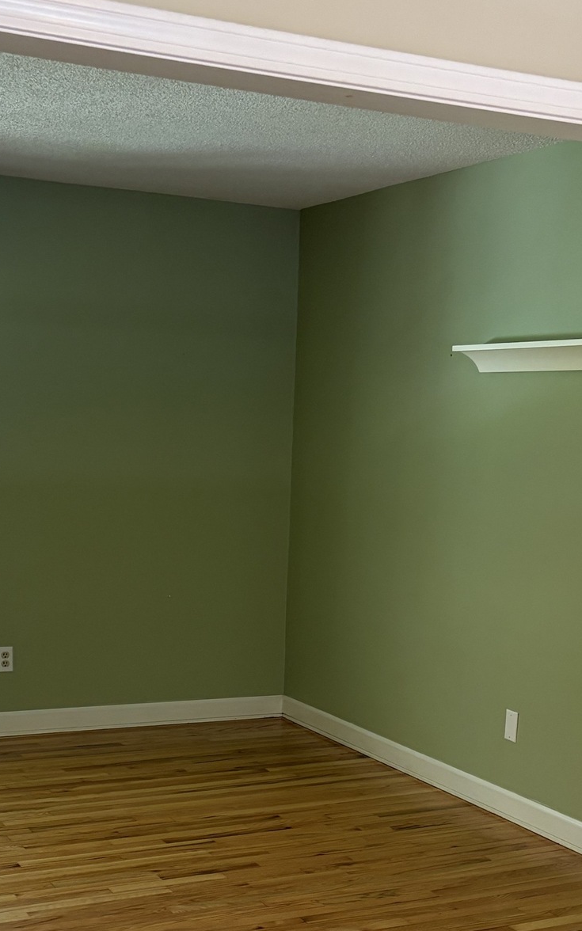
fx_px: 1370
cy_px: 716
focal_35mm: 54
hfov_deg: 24.0
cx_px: 305
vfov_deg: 36.5
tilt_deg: -12.4
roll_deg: -2.2
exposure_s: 1/60
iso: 250
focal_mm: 5.96
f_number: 1.6
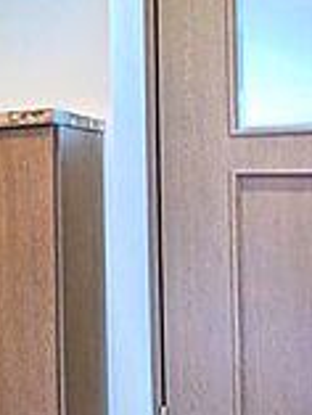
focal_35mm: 40
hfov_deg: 20.8
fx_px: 480
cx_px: -278
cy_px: 161
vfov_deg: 46.4
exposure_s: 1/33.3
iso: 407
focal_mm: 1.83
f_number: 2.2
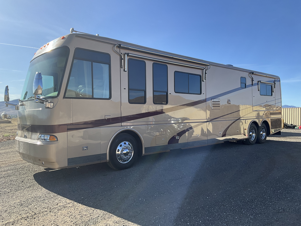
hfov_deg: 61.7
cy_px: 113
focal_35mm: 29
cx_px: 150
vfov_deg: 48.2
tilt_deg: +0.3
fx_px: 252
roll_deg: -1.3
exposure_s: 1/1098
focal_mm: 3
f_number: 1.8
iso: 25
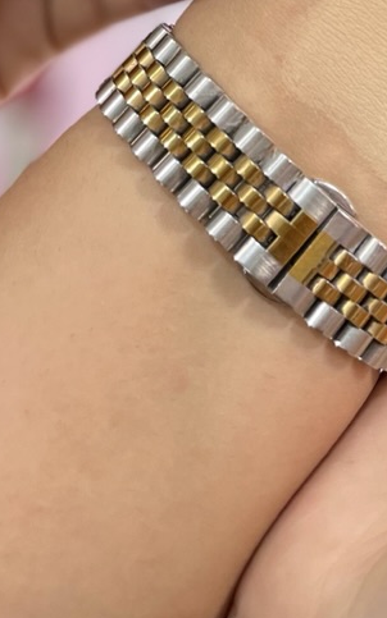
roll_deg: -14.6
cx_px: 522
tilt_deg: -22.7
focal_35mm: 73
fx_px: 1232
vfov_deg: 24.5
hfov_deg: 16.7
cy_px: -194
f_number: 1.6
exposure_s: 1/50
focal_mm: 4.2
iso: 100
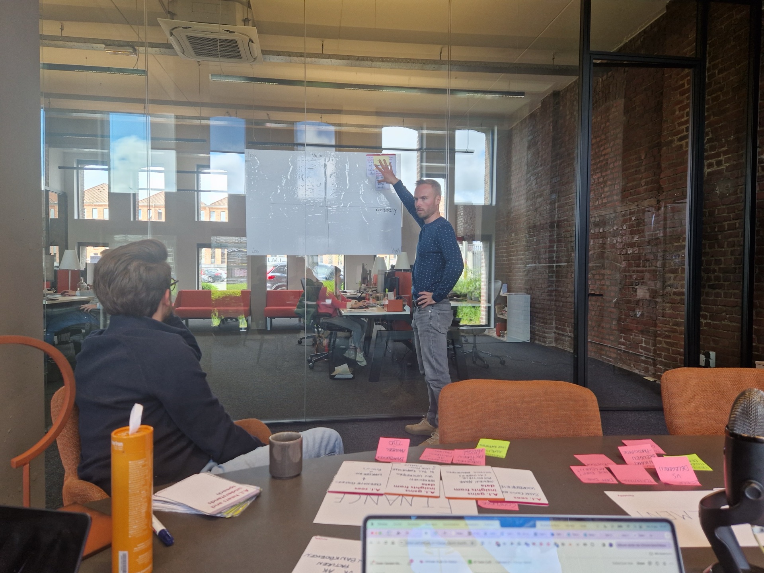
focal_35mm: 23
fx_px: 508
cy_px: 286
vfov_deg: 58.9
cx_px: 382
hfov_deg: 73.9
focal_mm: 5.4
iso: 80
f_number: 1.8
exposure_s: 1/180
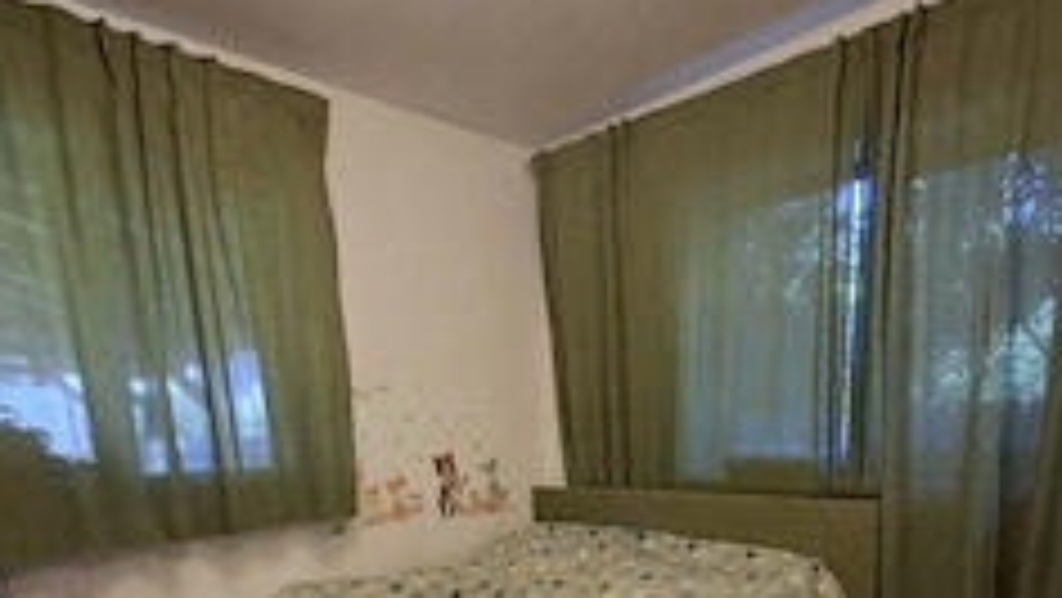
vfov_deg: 41.3
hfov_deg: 76.2
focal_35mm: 24
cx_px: 558
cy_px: 602
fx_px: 676
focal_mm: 1.74
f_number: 2.2
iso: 200
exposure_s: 1/33
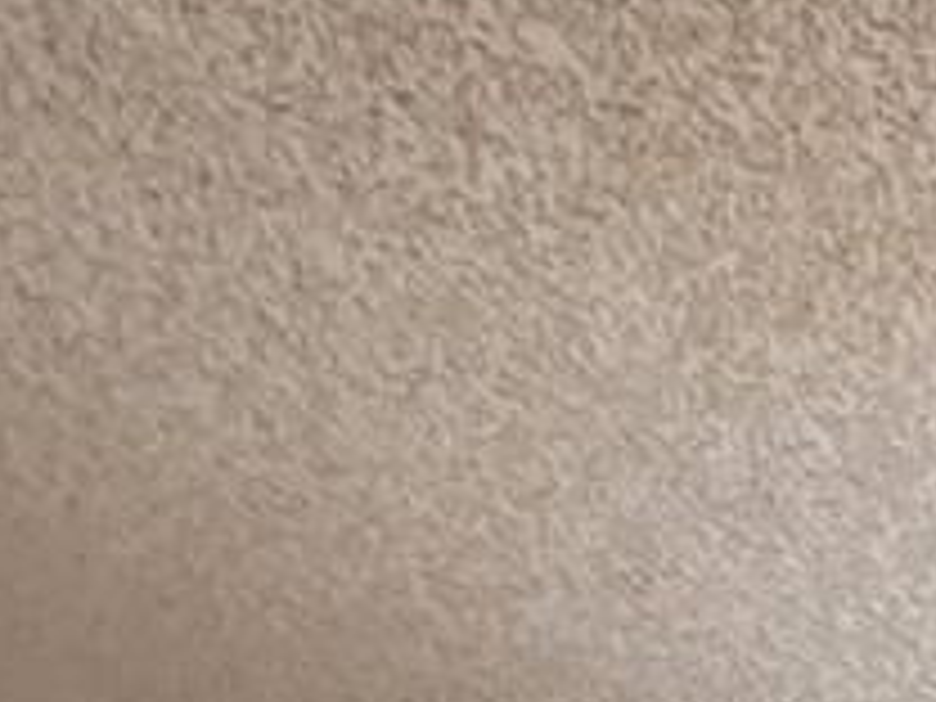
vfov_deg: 9.1
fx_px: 2704
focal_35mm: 100
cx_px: 2498
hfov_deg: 12.7
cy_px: 2498
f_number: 2.2
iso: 160
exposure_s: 1/60
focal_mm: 1.74
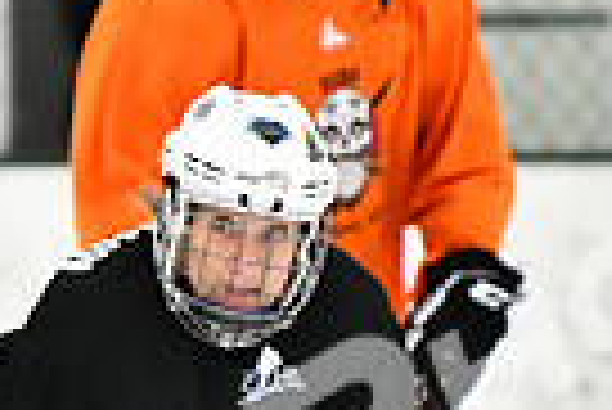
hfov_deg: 1.7
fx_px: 20728
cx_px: -14
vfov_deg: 1.1
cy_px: 624
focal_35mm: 1218
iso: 5000
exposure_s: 1/1250
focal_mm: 190
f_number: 2.8
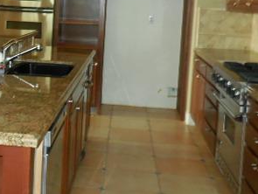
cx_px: 66
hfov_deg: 29.3
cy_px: 42
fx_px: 485
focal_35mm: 65
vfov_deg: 22.4
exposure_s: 1/25
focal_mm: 5.3
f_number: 3.2
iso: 560
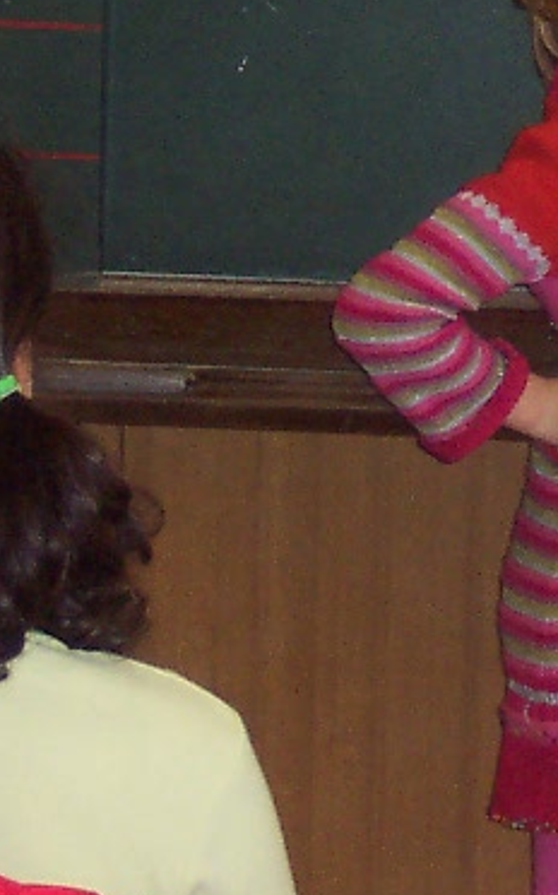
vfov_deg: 7.4
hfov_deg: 4.5
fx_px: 6921
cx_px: 1308
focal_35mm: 284
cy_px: 144
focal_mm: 12.8
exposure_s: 1/90
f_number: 3.4
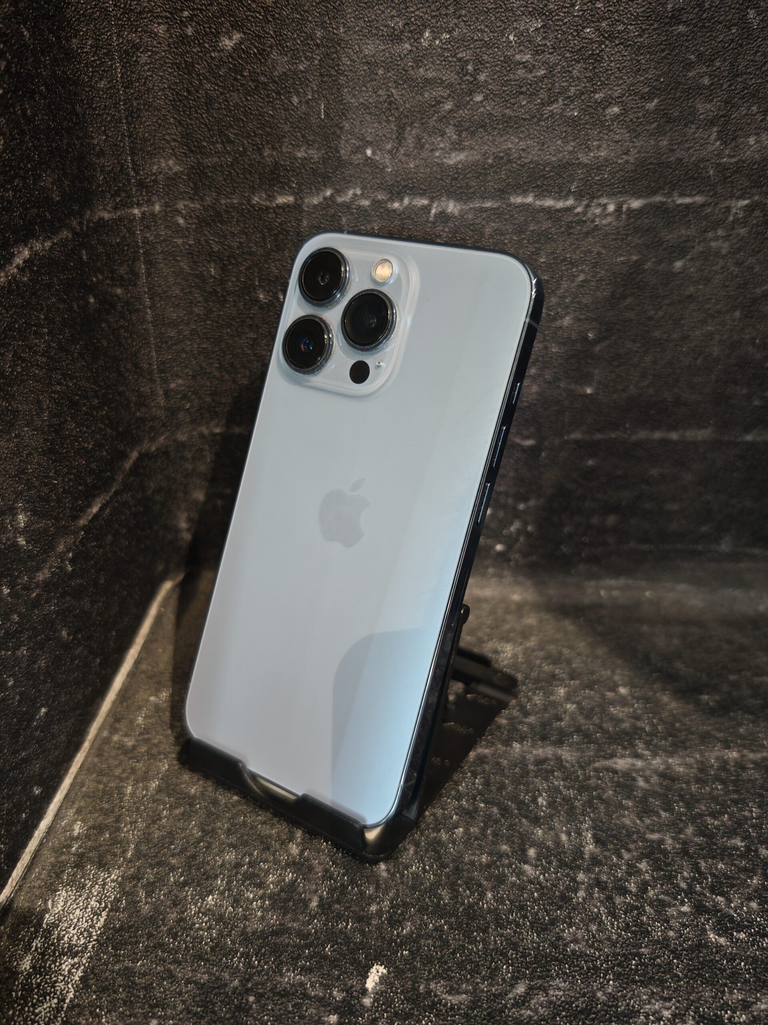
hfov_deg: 51.4
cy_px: 512
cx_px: 384
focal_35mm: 27
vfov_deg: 65.3
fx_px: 799
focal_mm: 6.83
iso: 500
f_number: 1.4
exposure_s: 1/33
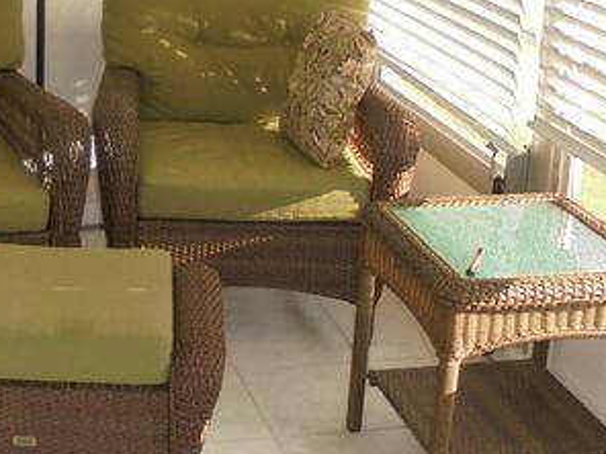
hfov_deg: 25.2
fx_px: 1313
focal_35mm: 75
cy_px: 127
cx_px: 62
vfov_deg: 19.5
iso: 100
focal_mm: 4.6
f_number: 3.5
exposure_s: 1/80
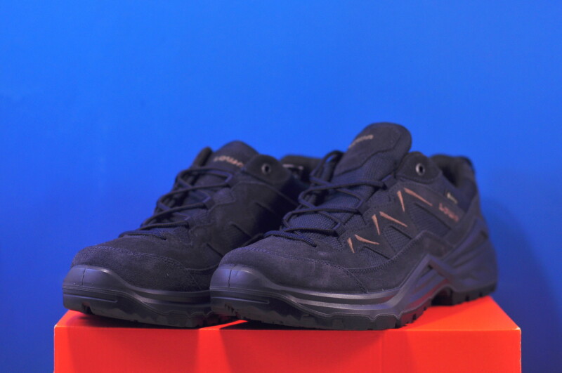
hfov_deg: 27.0
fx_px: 1169
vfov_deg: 18.1
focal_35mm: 75
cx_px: 281
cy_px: 186
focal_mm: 50
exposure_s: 1/320
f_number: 2.5
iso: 250
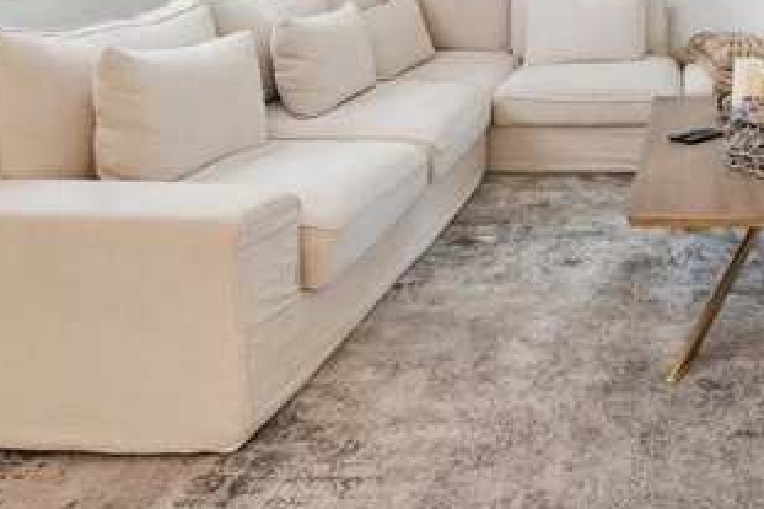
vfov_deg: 32.5
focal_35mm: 36
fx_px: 764
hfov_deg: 46.3
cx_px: 730
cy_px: -47
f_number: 8
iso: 4000
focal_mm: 14
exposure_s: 1/30
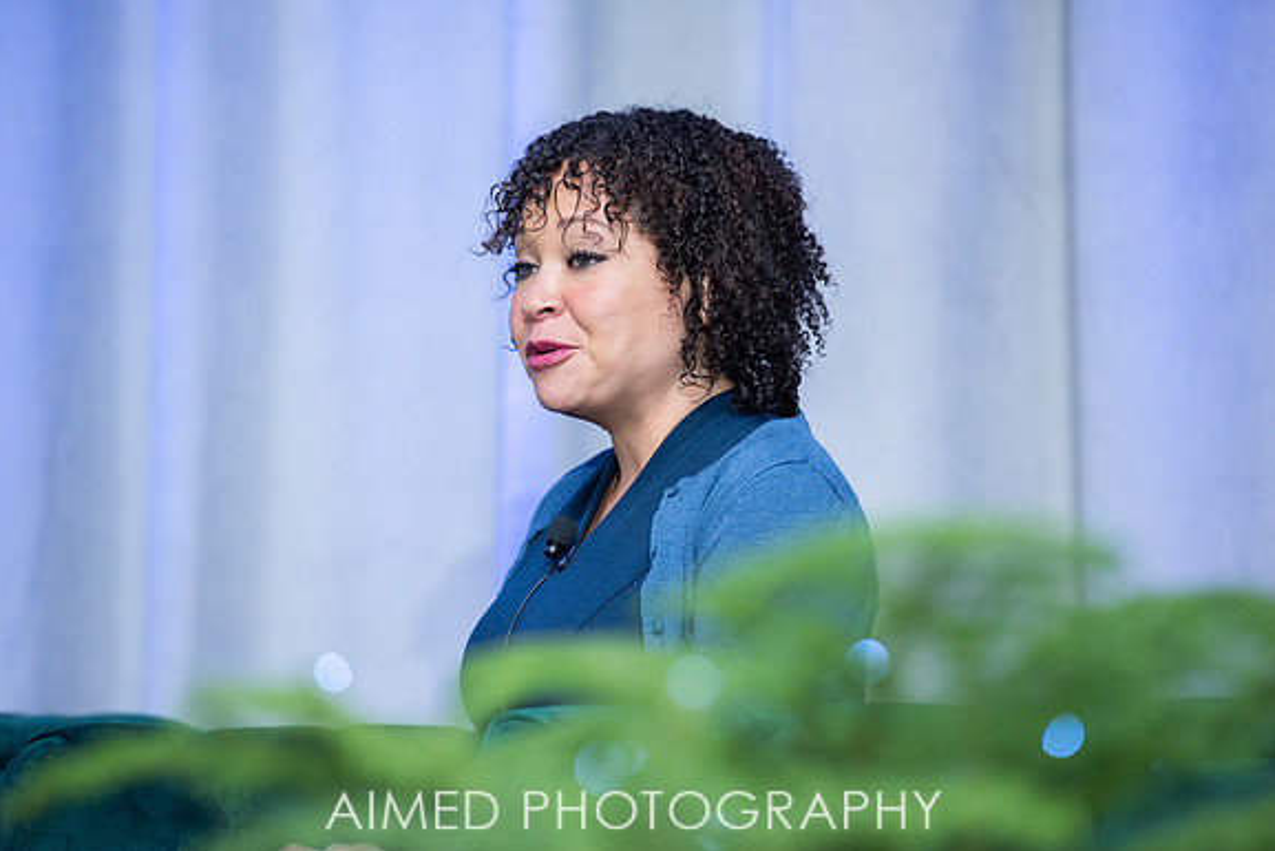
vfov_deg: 6.8
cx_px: 636
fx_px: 7120
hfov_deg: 10.2
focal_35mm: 201
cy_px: 426
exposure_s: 1/200
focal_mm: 200
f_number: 4
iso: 1250
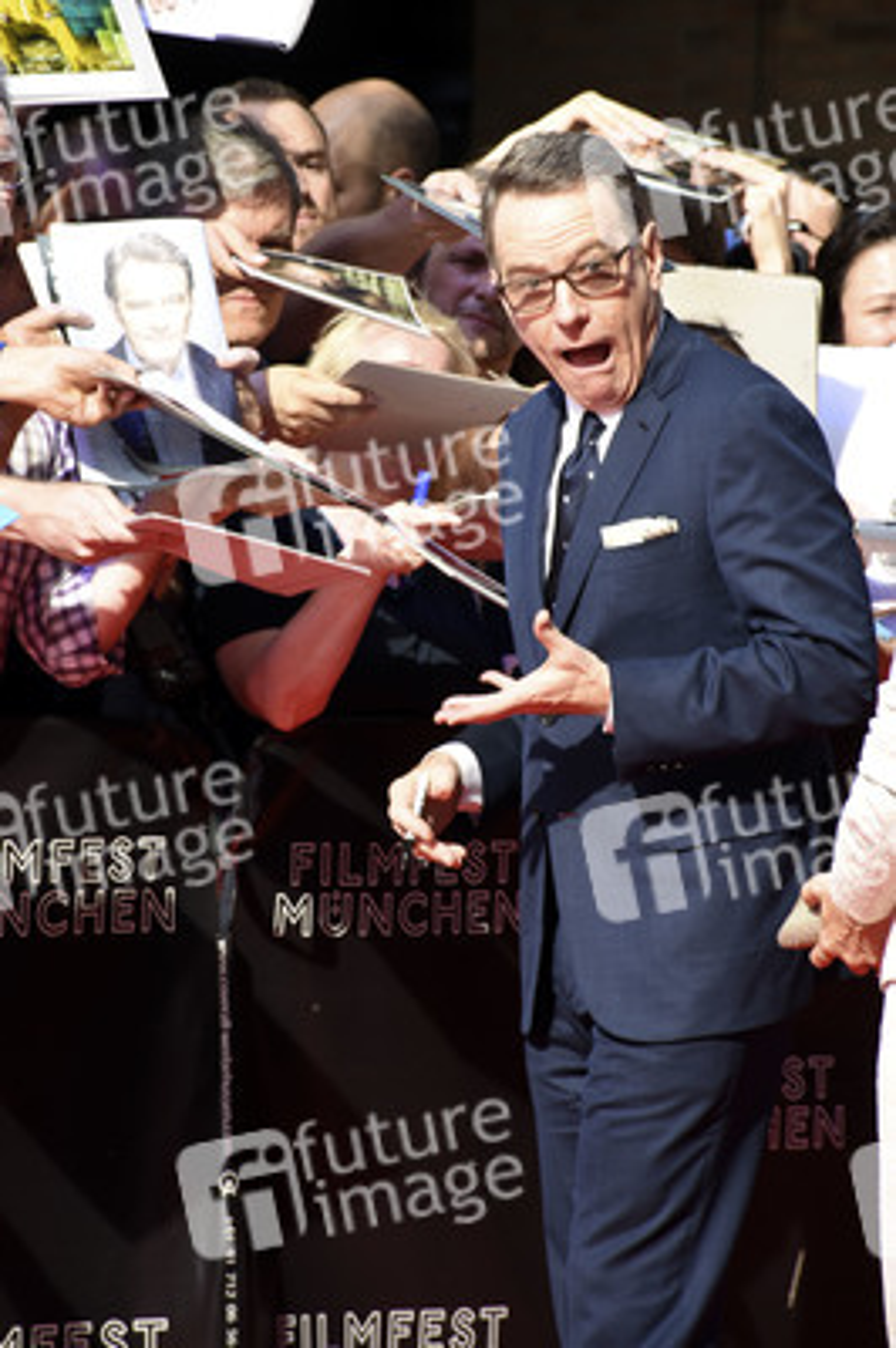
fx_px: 7853
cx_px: 448
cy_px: 674
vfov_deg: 9.8
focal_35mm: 210
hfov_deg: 6.5
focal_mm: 140
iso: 200
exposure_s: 1/160
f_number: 7.1
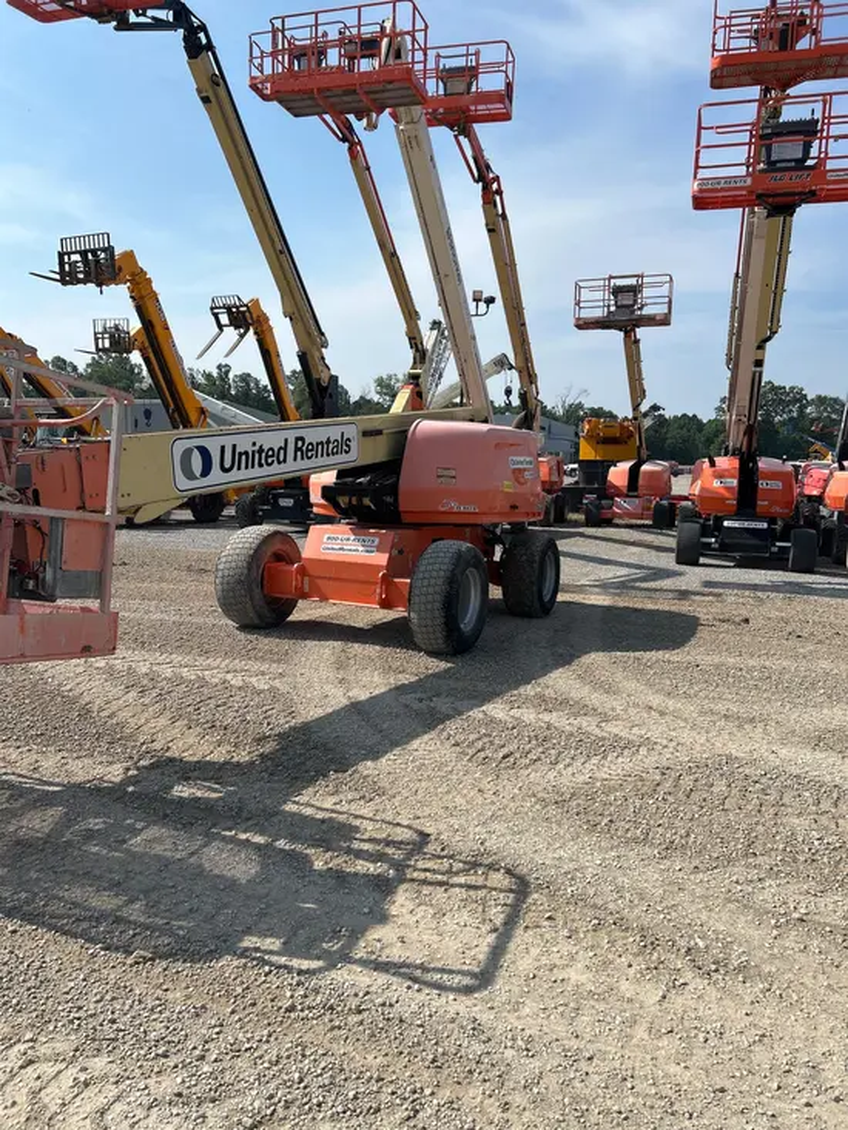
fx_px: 849
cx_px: 424
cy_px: 565
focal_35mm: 26
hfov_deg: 53.1
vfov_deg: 67.3
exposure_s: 1/5882
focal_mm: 5.7
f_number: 1.5
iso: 50
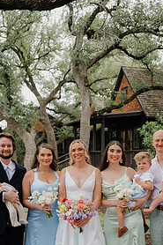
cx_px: 90
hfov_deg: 24.6
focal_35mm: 55
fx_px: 374
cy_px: 172
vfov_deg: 35.7
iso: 360
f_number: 2.8
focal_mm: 34
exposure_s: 1/640
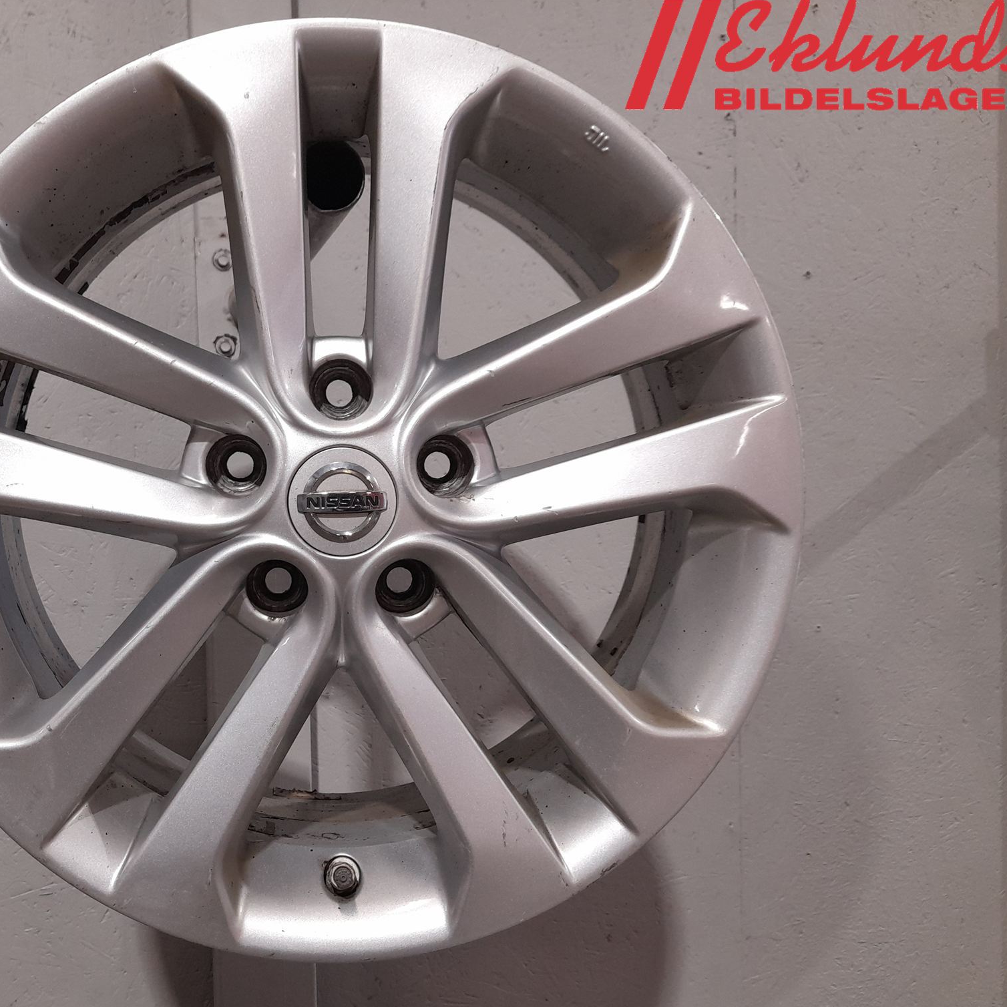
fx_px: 987
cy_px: 510
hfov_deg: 53.2
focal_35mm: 30
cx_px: 351
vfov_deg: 54.0
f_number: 2
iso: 160
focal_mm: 4.6
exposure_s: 1/50
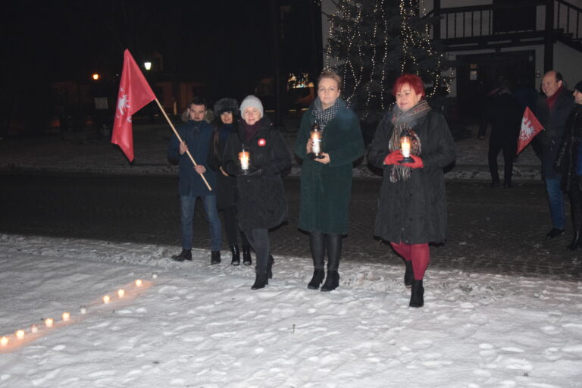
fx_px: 727
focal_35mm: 45
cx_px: 291
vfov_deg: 29.9
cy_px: 194
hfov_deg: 43.6
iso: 3200
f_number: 4.2
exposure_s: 1/60
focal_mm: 30
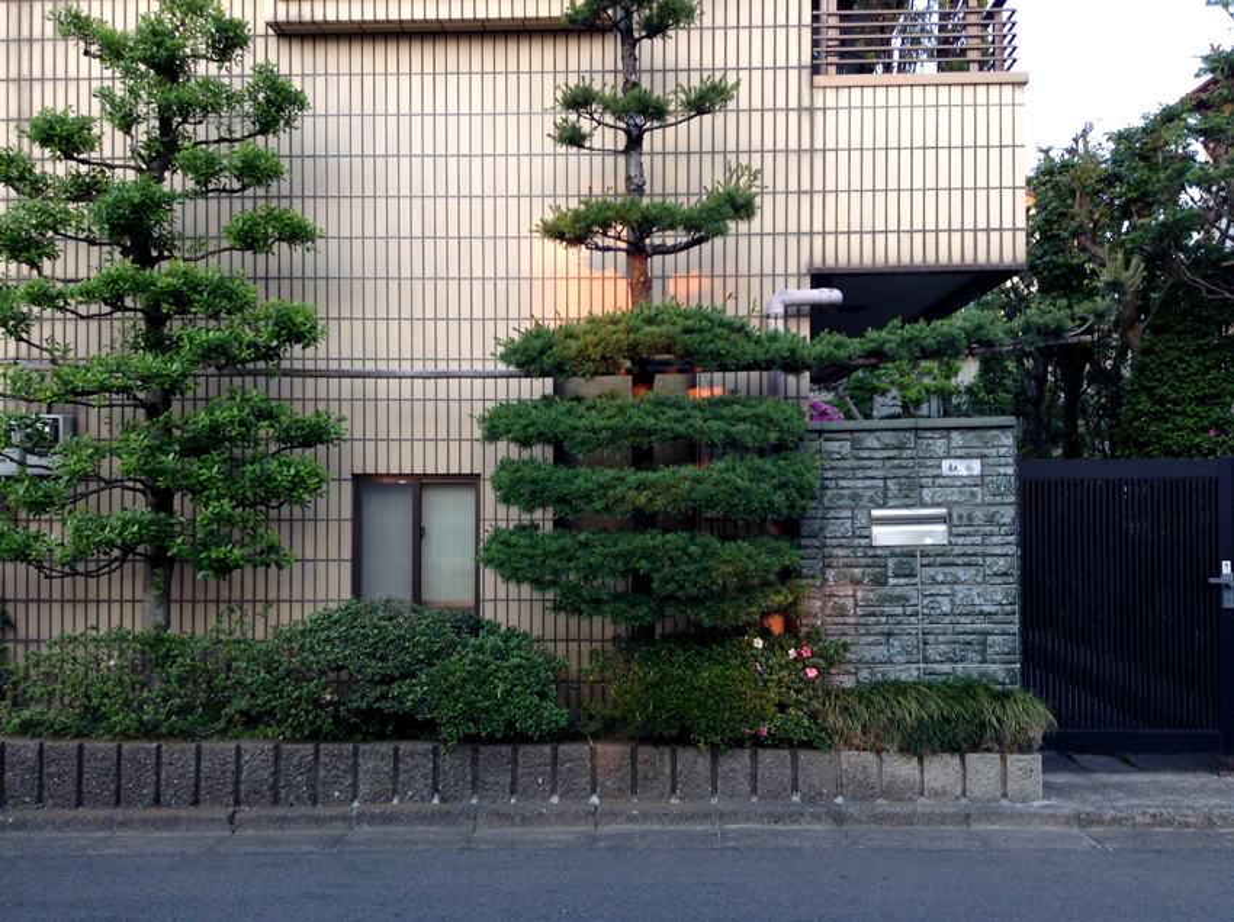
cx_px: 617
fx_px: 1175
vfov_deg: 42.8
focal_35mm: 33
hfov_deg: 55.4
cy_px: 461
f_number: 2.4
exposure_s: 1/40
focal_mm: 3.3
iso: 40
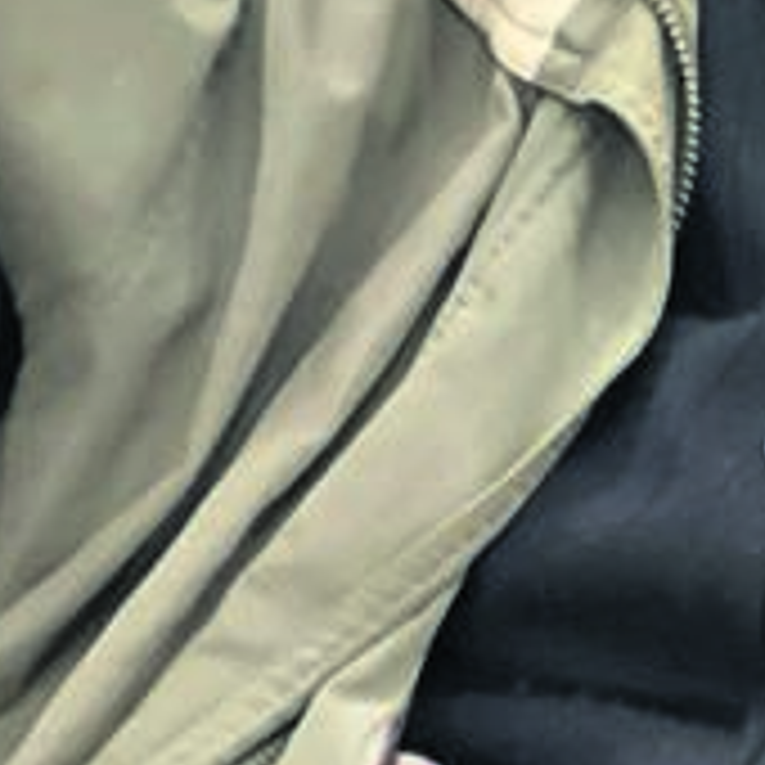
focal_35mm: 300
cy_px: -376
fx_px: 7501
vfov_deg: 5.8
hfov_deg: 5.8
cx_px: 1022
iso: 400
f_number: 2.2
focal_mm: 7.5
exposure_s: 1/25
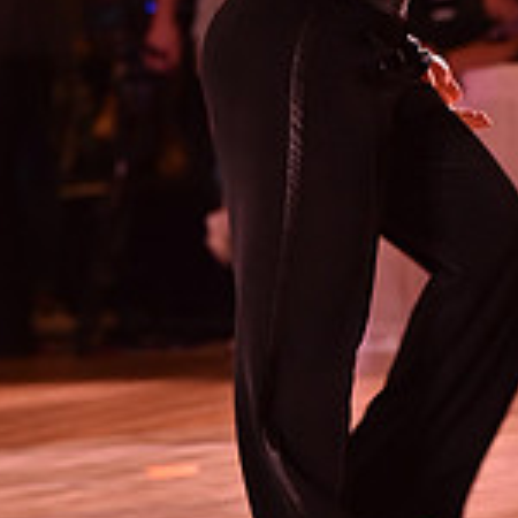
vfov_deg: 2.7
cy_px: -228
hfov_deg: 2.7
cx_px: 420
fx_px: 11106
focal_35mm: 656
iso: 2000
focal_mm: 200
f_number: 5
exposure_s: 1/200
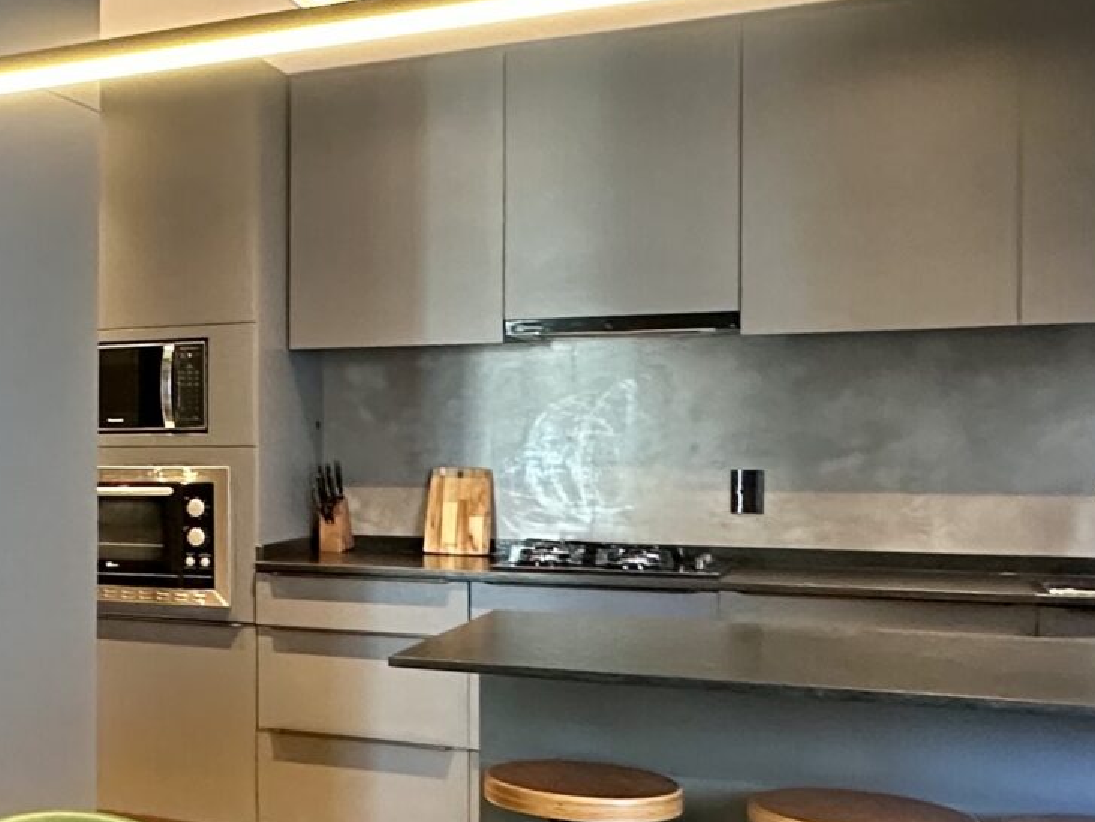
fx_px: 1551
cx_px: -58
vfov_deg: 29.7
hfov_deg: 34.5
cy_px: 466
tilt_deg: -0.2
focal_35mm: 49
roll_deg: -0.1
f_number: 2.2
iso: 800
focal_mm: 2.22
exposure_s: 1/60
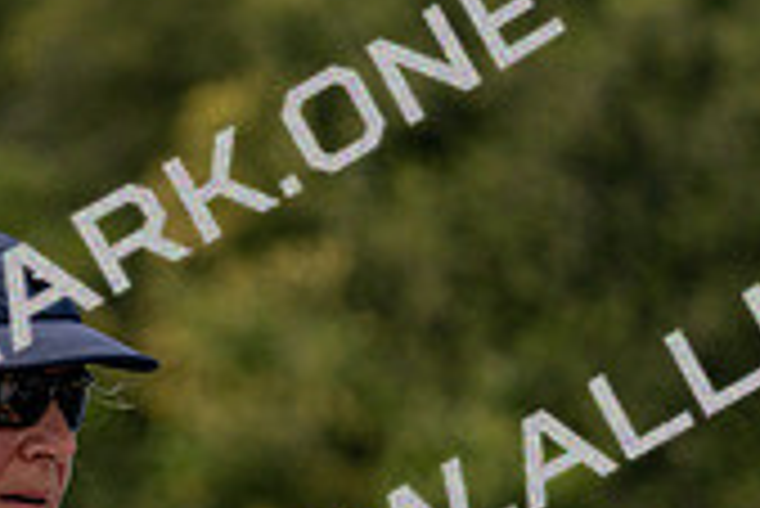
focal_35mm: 687
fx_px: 14515
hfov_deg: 3.0
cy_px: 798
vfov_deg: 2.0
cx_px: -234
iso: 200
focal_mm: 200
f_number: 5.6
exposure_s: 1/1600
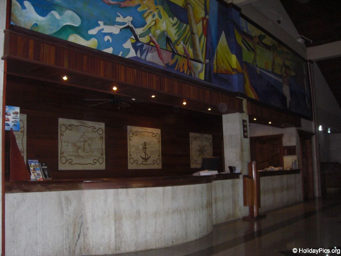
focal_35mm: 38
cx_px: 170
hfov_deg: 49.0
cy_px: 128
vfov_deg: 37.7
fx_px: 374
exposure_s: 1/60
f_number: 2.7
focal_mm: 6.2
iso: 200
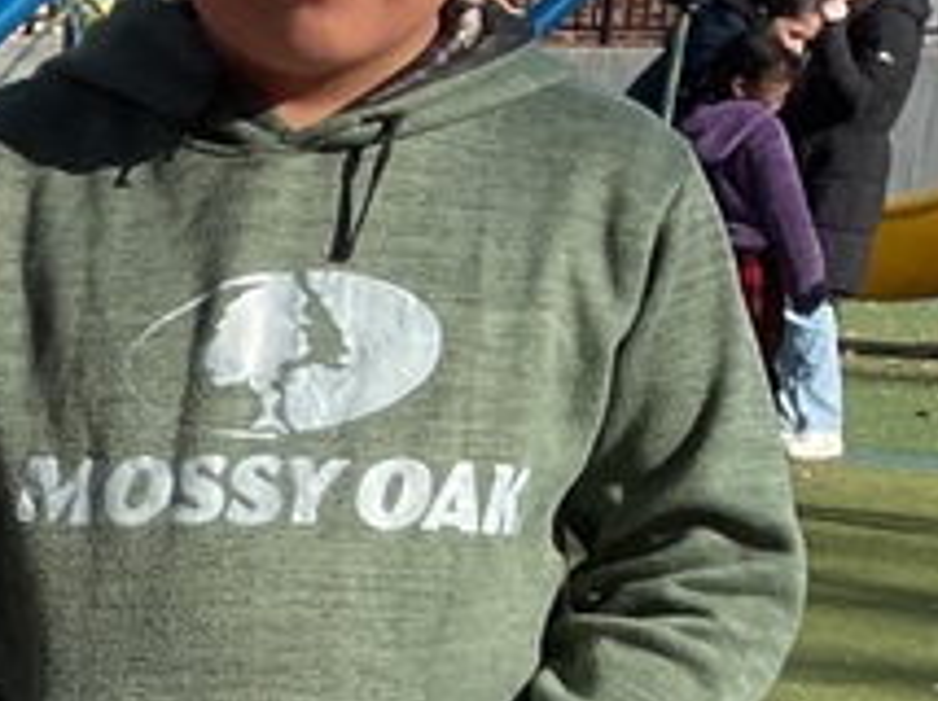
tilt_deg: -11.7
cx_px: -1223
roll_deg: -1.3
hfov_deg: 11.9
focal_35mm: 139
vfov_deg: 10.5
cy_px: 854
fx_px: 3762
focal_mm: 3
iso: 16
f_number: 1.8
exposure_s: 1/1144
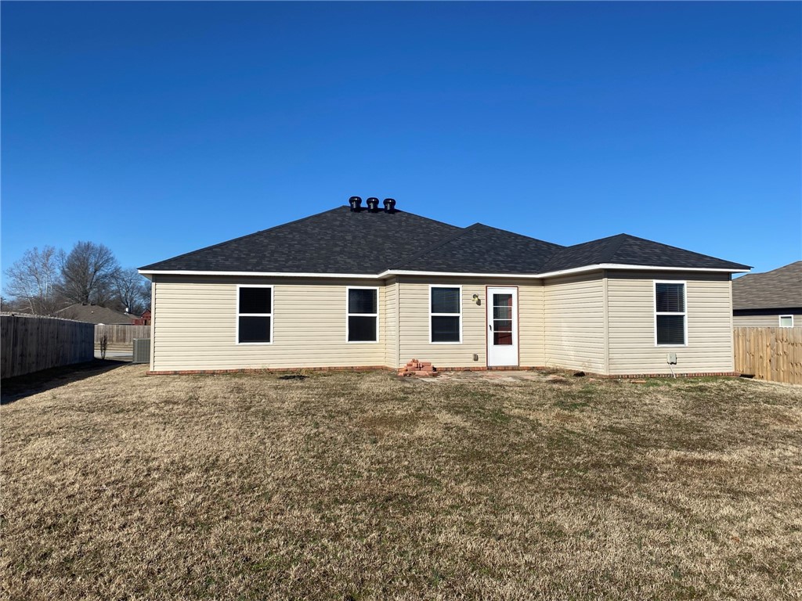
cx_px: 401
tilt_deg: +2.9
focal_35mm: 26
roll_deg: +0.5
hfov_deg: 67.3
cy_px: 300
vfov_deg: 53.1
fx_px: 602
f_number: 1.8
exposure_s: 1/4115
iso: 32
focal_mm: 4.25
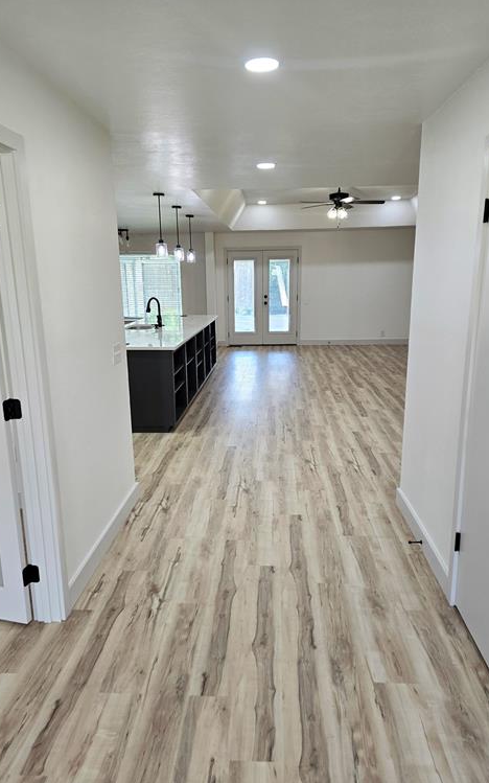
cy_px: 391
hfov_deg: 49.3
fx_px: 533
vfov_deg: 72.6
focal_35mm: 25
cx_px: 252
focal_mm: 6.3
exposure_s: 1/120
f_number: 1.7
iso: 125
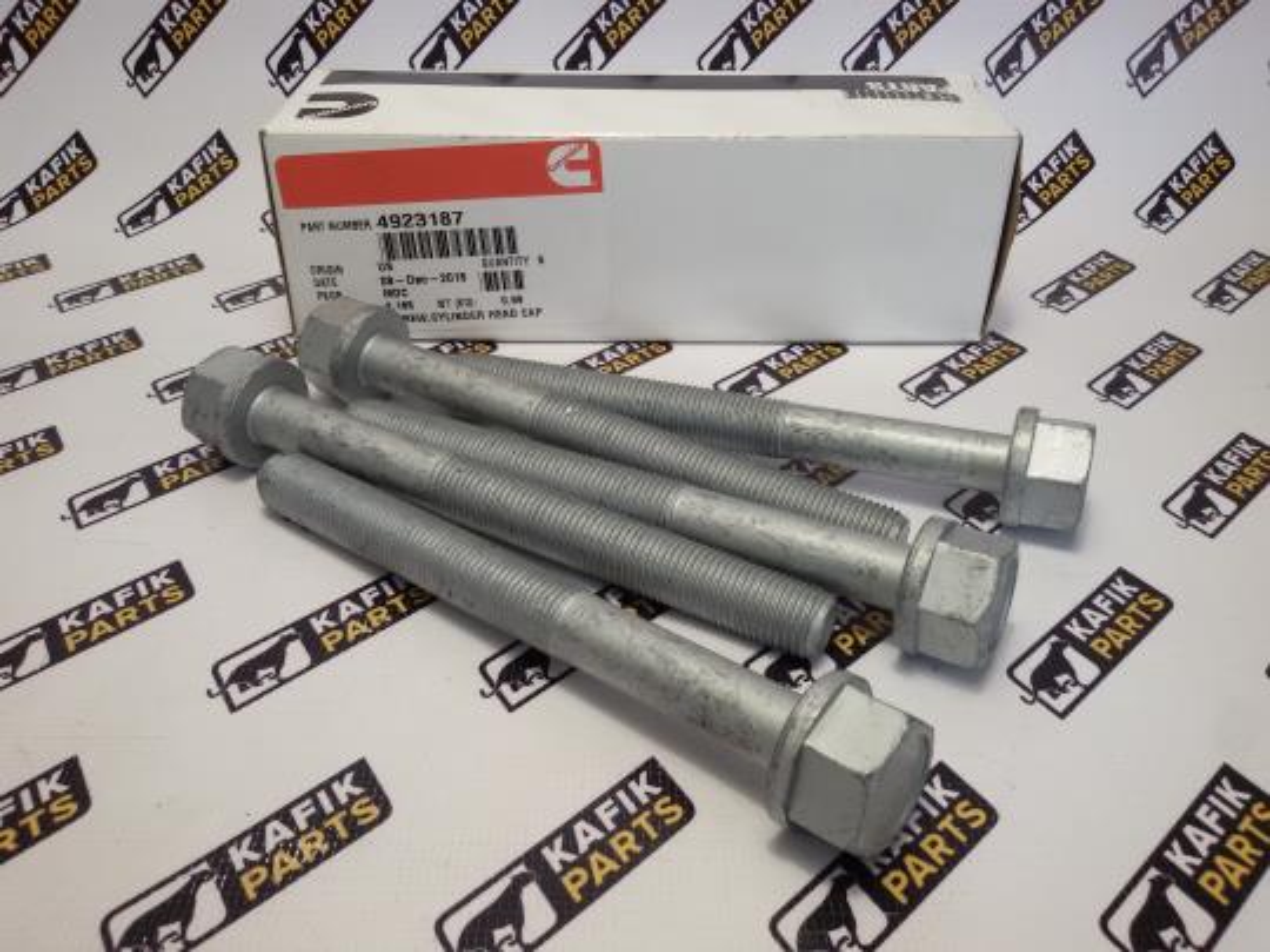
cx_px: 635
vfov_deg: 45.4
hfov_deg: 58.4
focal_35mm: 31
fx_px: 1137
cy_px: 476
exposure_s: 1/33
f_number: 2.4
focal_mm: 2.93
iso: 40
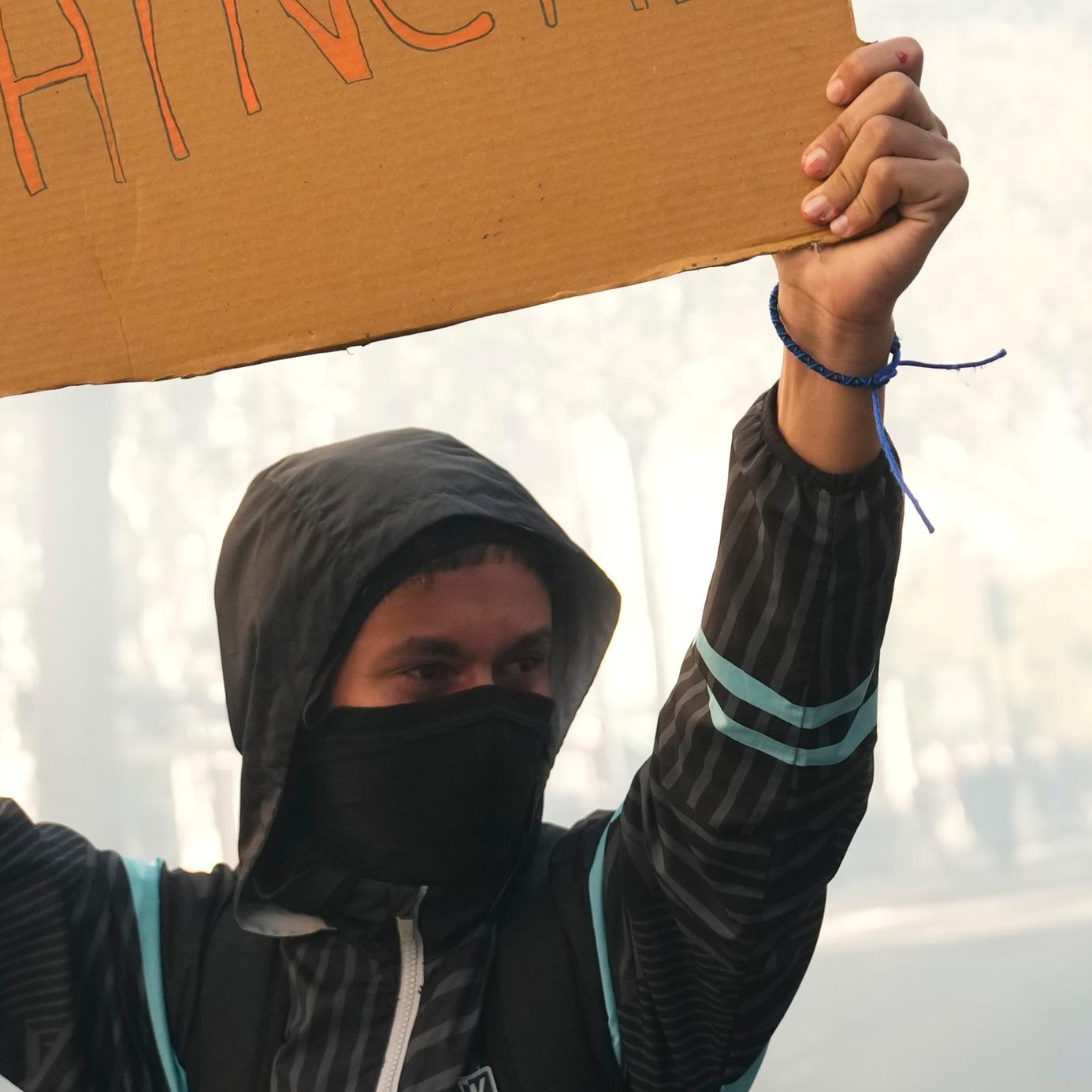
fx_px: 3284
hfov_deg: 18.9
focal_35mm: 92
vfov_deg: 18.8
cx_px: 509
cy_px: 269
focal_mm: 30
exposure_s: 1/1000
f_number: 2.8
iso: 1000
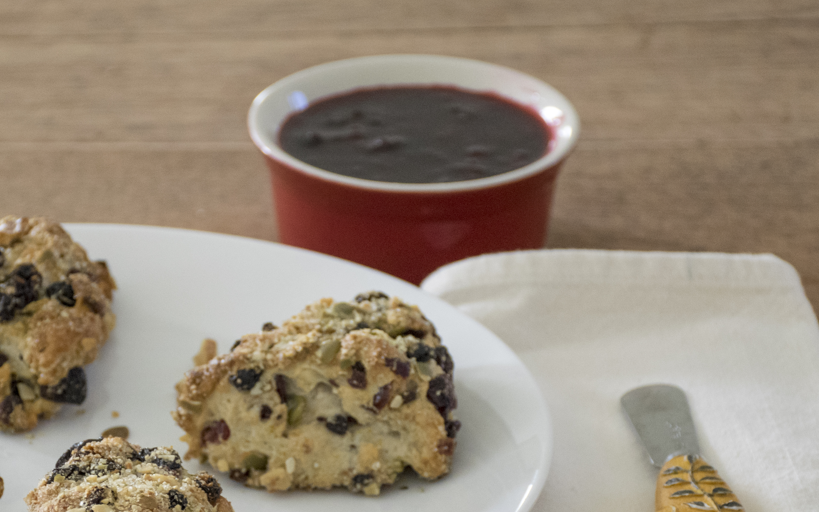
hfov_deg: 11.1
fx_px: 4197
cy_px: 445
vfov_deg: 7.0
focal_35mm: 188
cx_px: 242
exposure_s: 1/125
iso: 800
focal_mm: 66
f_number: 5
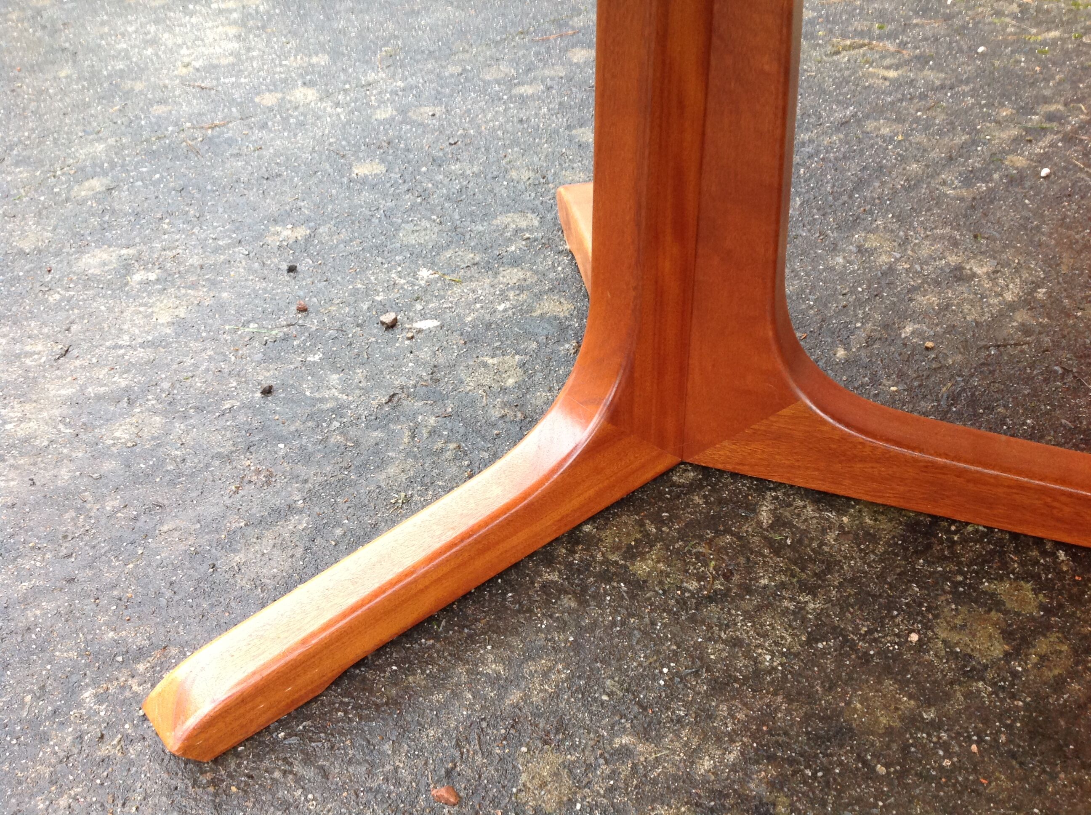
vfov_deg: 40.6
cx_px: 546
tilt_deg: -36.9
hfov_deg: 52.7
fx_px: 1101
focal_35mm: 35
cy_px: 408
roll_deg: +1.9
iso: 125
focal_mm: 4.28
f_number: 2.4
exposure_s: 1/15
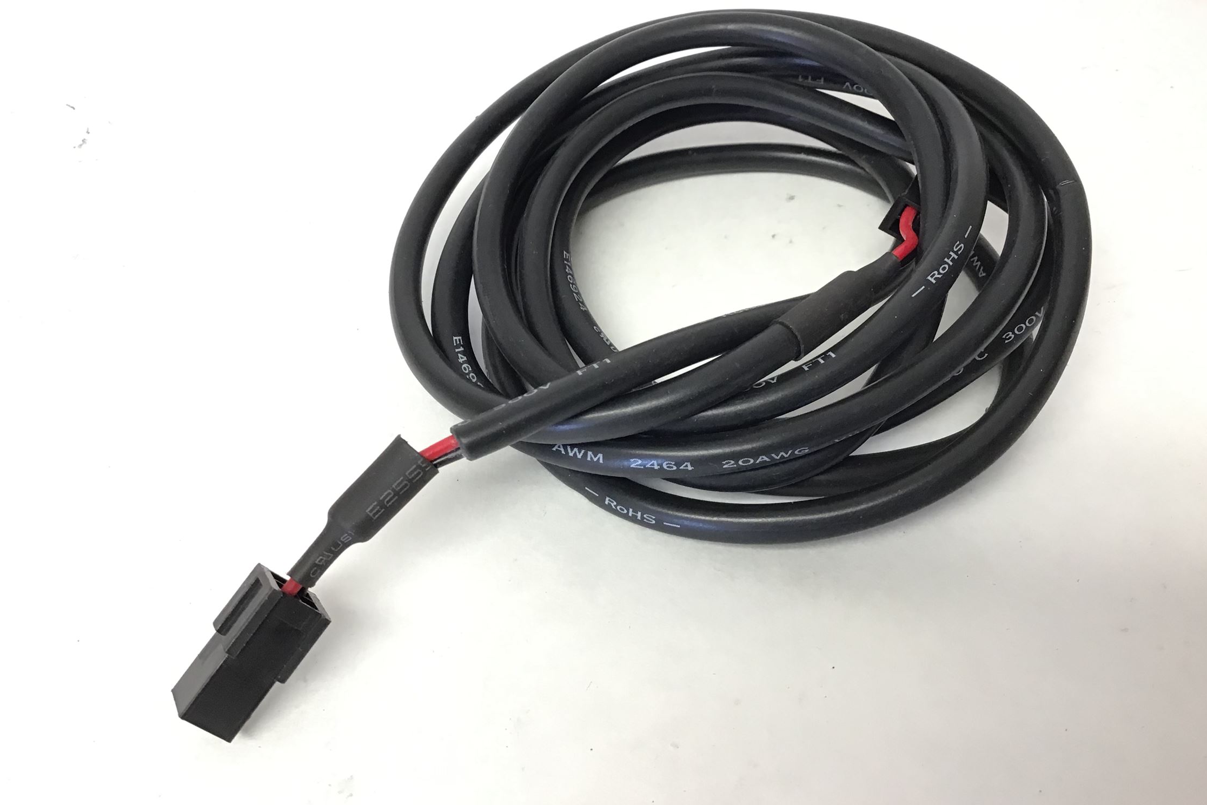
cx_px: 615
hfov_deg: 57.2
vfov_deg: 39.9
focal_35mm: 33
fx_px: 1106
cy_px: 368
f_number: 2.4
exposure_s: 1/33
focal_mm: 3.3
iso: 50
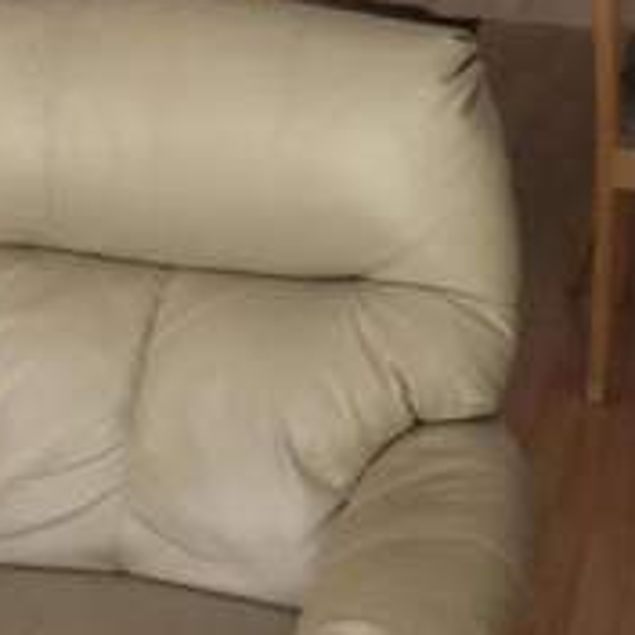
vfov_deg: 18.6
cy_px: 159
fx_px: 1930
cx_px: 245
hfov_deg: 18.7
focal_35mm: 93
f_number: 2.2
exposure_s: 1/4
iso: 80
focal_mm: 4.15
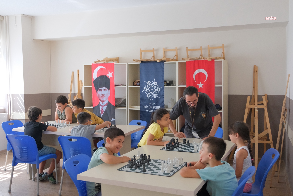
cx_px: 146
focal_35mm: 36
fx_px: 293
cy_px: 98
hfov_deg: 53.1
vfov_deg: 36.9
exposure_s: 1/900
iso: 5000
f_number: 3.2
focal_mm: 24.2
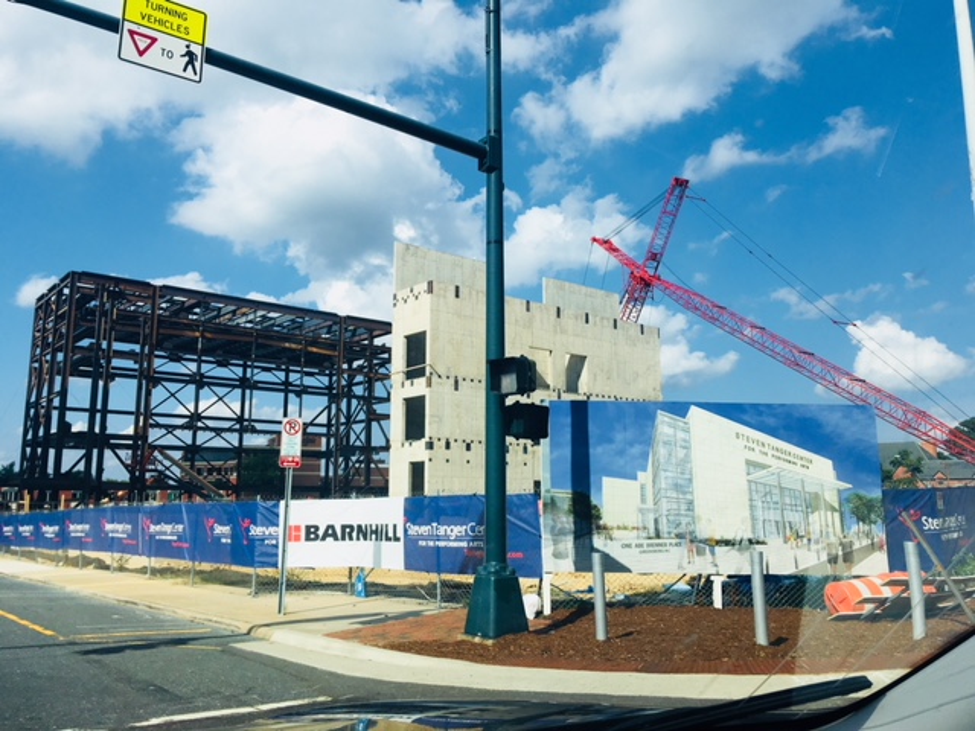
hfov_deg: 61.7
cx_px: 488
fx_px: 817
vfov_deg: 48.2
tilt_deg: +7.7
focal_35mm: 29
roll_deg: +1.8
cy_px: 366
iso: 25
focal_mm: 4.15
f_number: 2.2
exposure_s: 1/1876
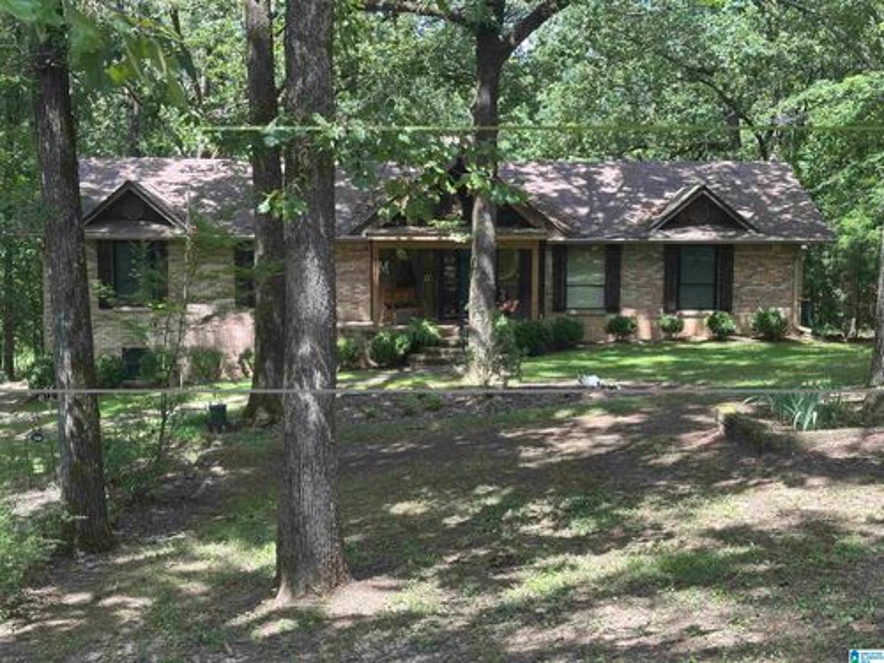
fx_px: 1226
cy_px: 332
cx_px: 442
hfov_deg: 39.7
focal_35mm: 48
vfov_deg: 30.3
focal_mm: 6.86
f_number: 1.78
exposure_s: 1/332
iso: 64
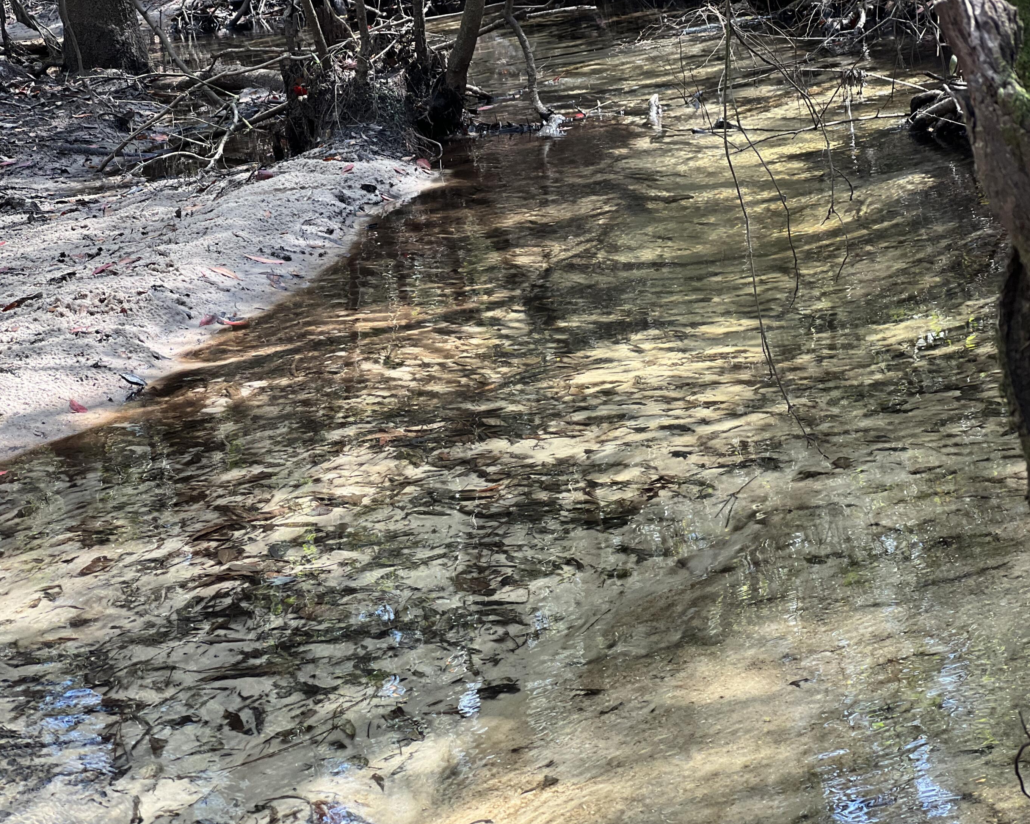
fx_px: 2530
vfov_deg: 18.5
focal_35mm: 83
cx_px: 483
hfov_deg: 23.0
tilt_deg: -11.4
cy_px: 400
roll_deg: +8.7
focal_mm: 9
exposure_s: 1/121
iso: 80
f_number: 2.8
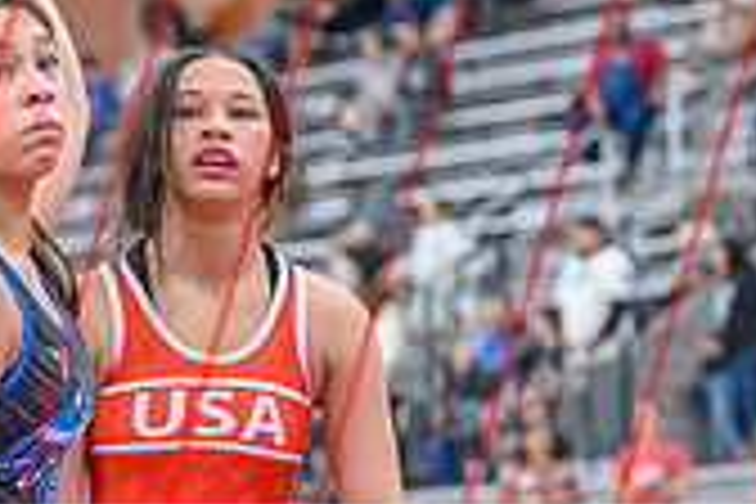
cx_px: -137
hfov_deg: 6.5
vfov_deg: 4.4
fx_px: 6572
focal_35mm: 313
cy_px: 482
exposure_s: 1/640
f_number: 2.8
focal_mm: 70
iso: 2500
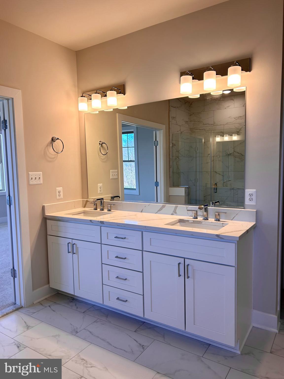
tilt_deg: -3.5
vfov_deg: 67.3
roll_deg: +2.2
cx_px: 142
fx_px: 284
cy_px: 190
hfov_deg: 53.1
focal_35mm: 26
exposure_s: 1/171
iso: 40
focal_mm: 5.7
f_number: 1.5
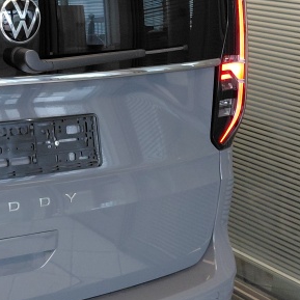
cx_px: -64
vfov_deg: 22.0
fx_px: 765
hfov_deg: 20.7
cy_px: 79
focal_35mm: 78
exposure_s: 1/100
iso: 100
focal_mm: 4.69
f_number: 1.8
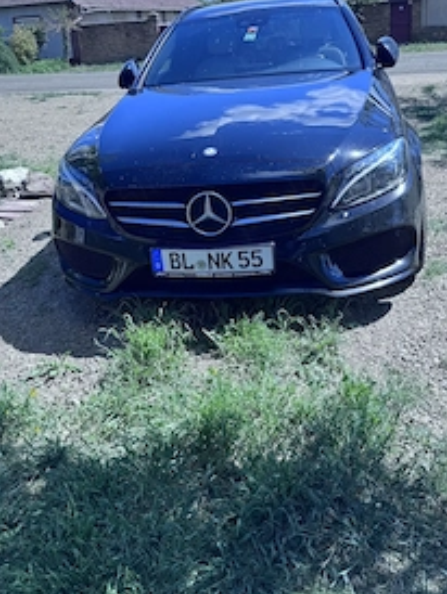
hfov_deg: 40.8
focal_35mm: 35
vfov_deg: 52.0
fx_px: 602
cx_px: 230
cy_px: 219
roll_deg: +3.5
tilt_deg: -18.7
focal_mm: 6.76
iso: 80
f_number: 1.78
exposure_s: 1/3247
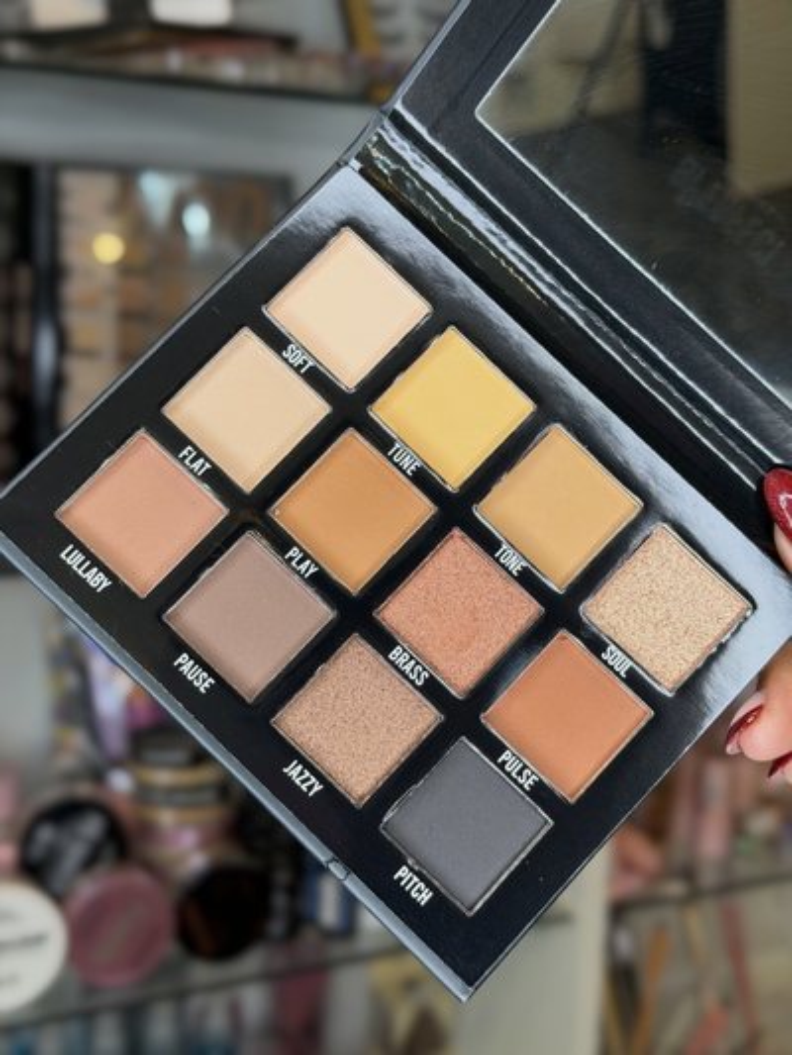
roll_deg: -3.3
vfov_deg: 39.6
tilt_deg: -8.4
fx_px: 1464
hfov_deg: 30.3
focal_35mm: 48
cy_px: 528
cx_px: 396
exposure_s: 1/118
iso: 64
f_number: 1.78
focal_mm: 6.76
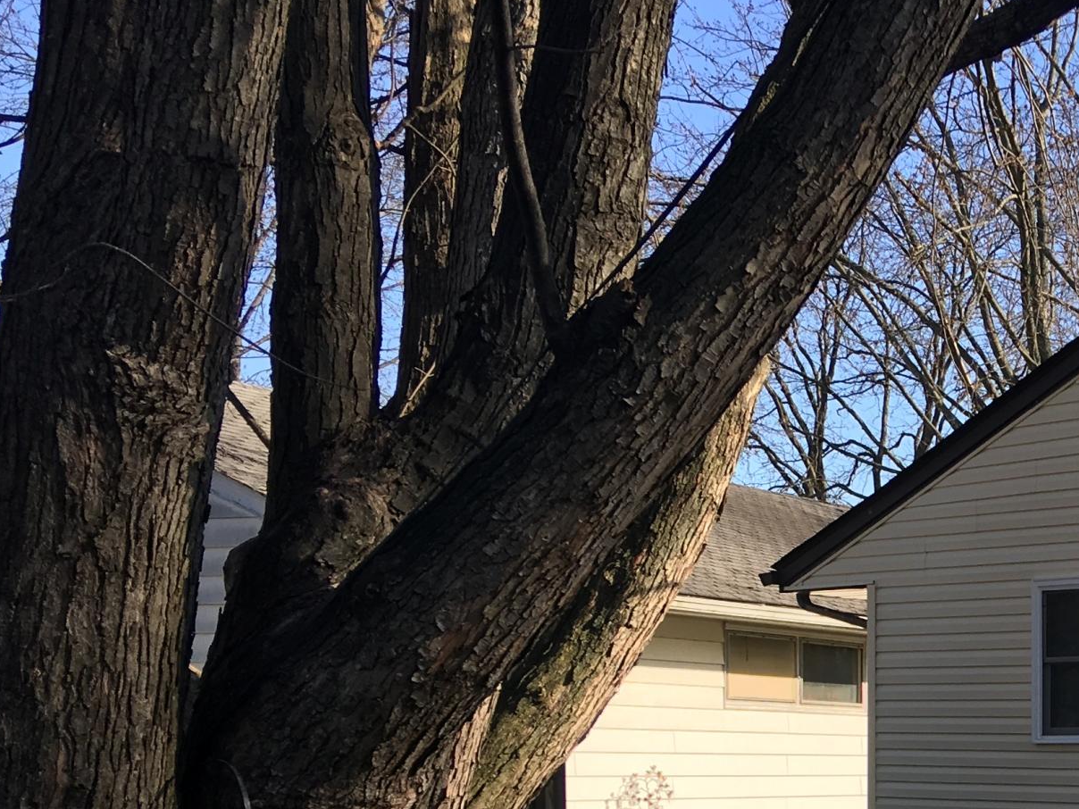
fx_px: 2244
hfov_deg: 24.8
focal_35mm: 72
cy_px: 871
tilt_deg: -1.9
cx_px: 1245
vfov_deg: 19.6
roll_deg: -0.7
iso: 25
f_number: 2.2
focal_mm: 4.15
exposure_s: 1/705
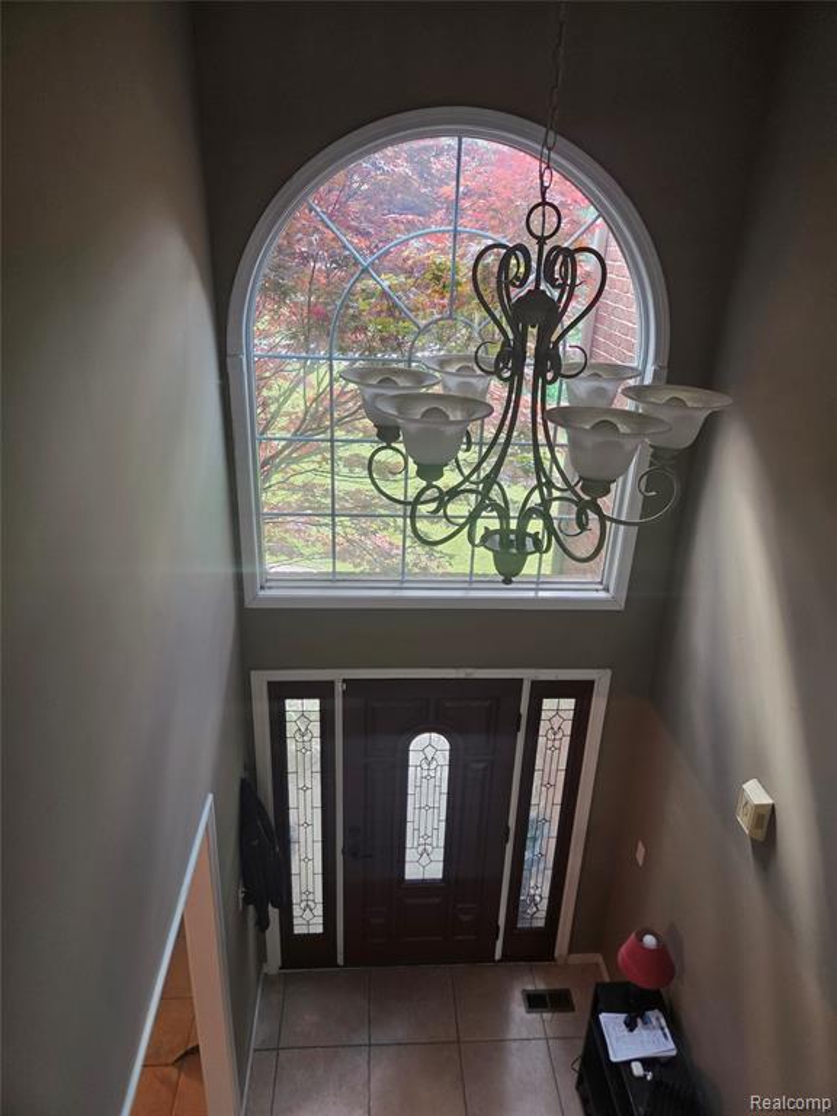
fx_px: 742
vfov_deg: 73.9
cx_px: 418
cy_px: 558
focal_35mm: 23
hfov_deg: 58.9
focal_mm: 5.4
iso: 160
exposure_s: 1/120
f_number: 1.8
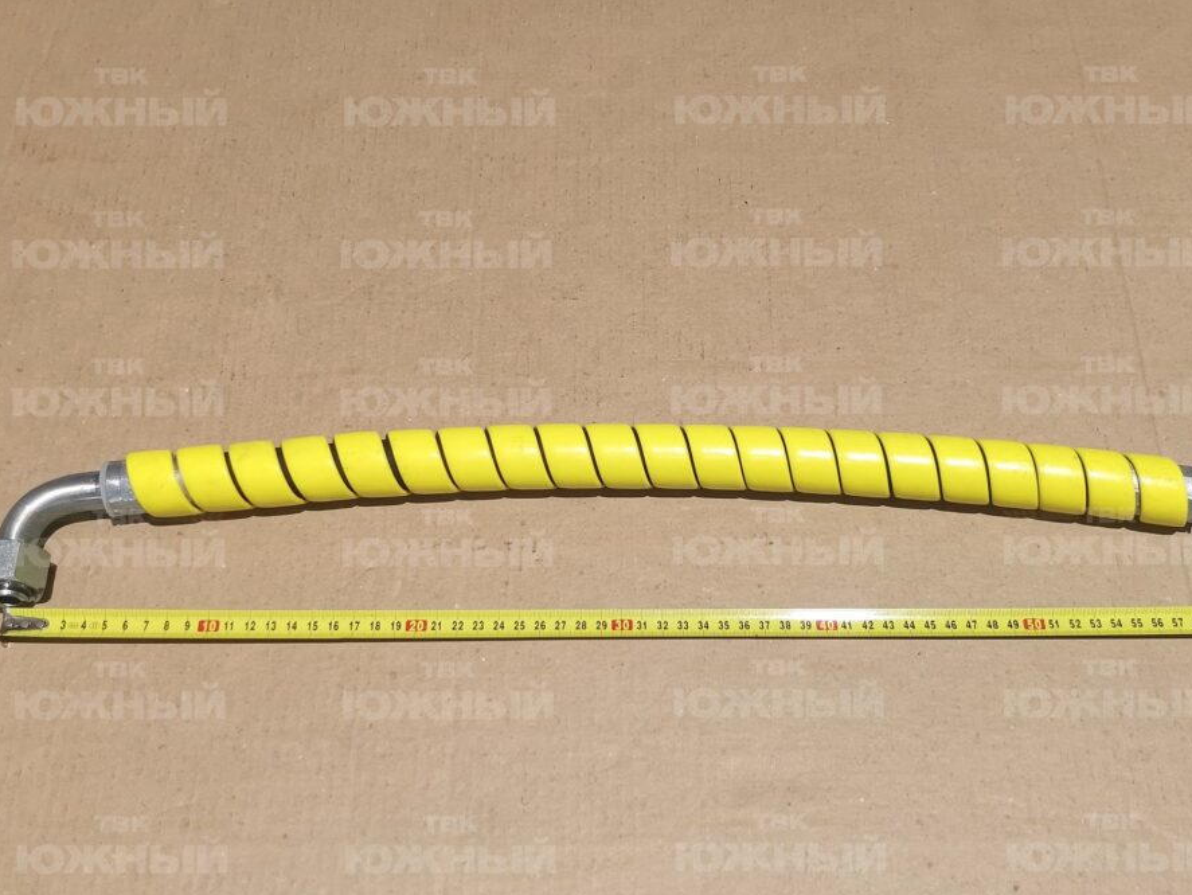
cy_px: 491
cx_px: 618
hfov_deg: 59.9
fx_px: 1033
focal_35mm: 30
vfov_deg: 46.8
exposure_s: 1/100
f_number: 1.4
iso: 320
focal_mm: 4.66
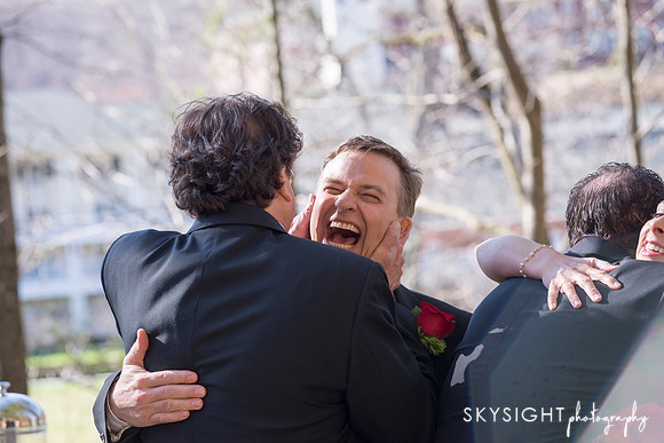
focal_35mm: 100
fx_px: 1845
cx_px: 332
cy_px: 222
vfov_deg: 13.7
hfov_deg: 20.4
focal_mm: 100
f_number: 5.6
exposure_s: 1/400
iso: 320
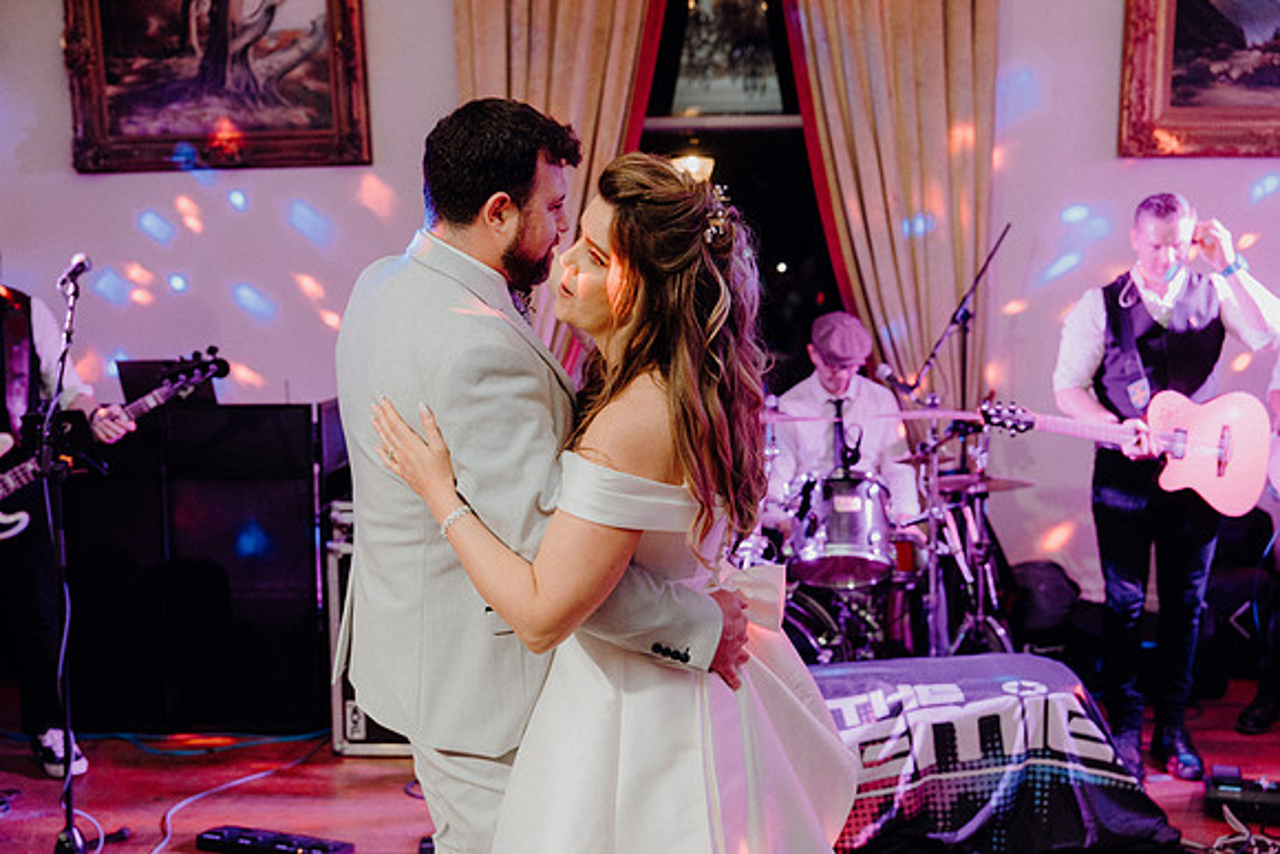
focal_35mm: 42
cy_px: 427
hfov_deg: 46.4
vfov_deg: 31.9
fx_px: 1494
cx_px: 640
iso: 2500
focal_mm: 42
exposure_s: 1/160
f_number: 3.5
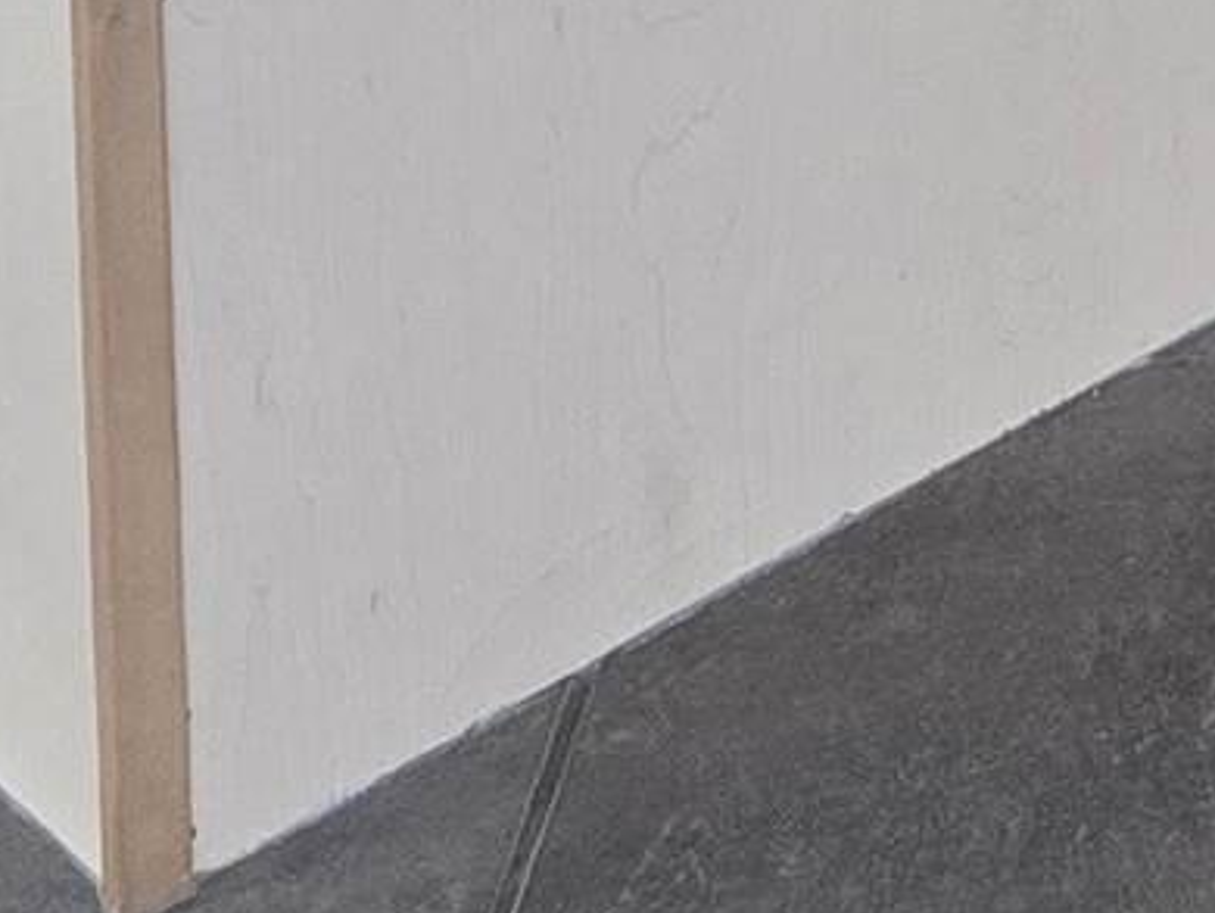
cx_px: 2365
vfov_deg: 6.6
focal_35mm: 181
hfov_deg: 10.2
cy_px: -2661
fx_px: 6357
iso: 250
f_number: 1.7
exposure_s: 1/120
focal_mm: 6.3
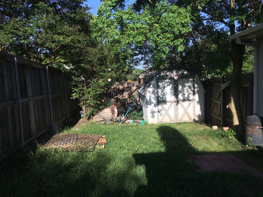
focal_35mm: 29
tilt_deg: -3.6
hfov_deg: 61.7
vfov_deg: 48.2
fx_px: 220
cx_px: 132
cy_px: 98
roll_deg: +2.4
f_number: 2.2
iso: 25
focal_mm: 4.15
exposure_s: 1/2137
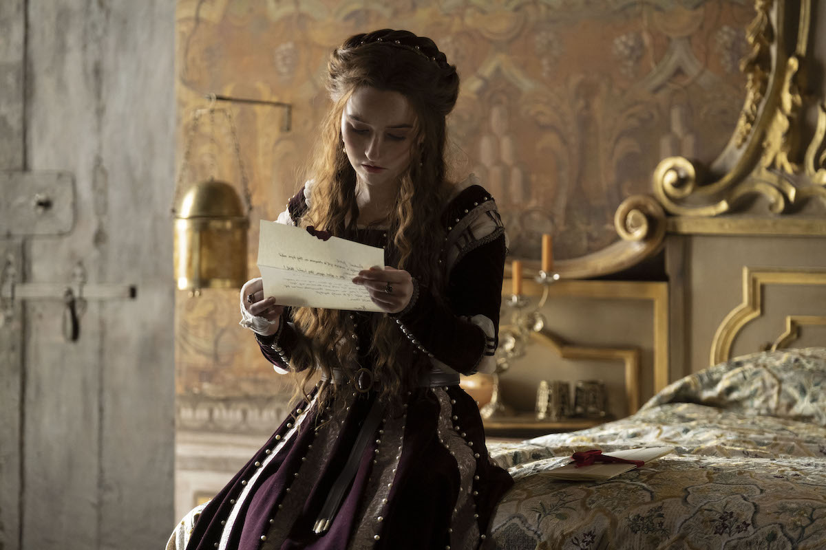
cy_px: 275
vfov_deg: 10.9
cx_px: 413
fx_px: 2891
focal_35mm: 126
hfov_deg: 16.3
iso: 1600
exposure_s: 1/125
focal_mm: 83.8
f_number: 2.8
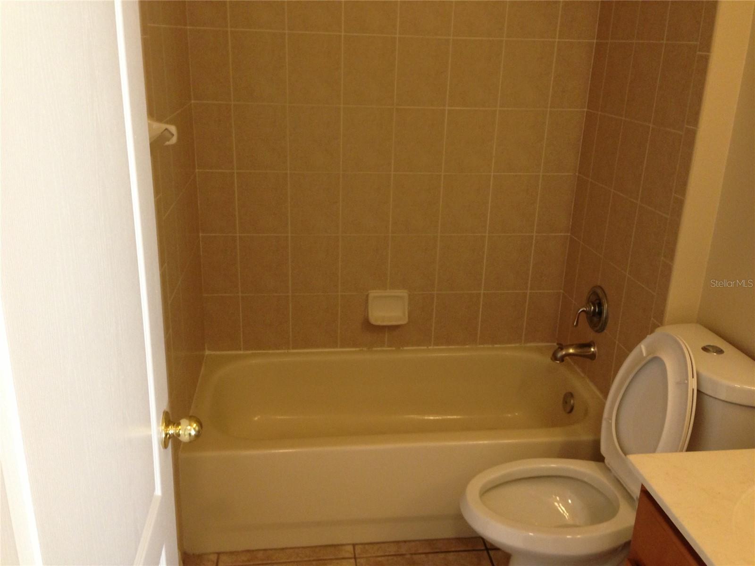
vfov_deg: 42.9
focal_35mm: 33
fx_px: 720
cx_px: 378
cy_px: 283
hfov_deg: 55.4
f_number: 2.4
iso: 160
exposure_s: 1/20
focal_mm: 4.13
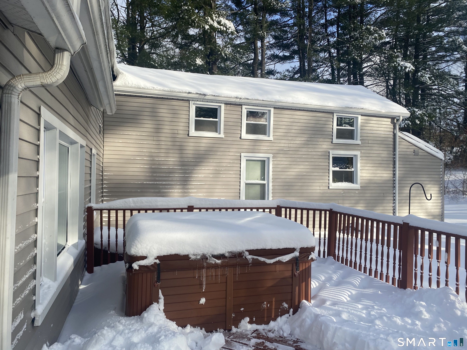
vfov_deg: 53.1
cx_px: 234
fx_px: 351
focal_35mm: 26
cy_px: 175
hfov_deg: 67.3
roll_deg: -0.3
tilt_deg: +0.2
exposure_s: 1/2141
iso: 32
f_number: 1.8
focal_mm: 4.25
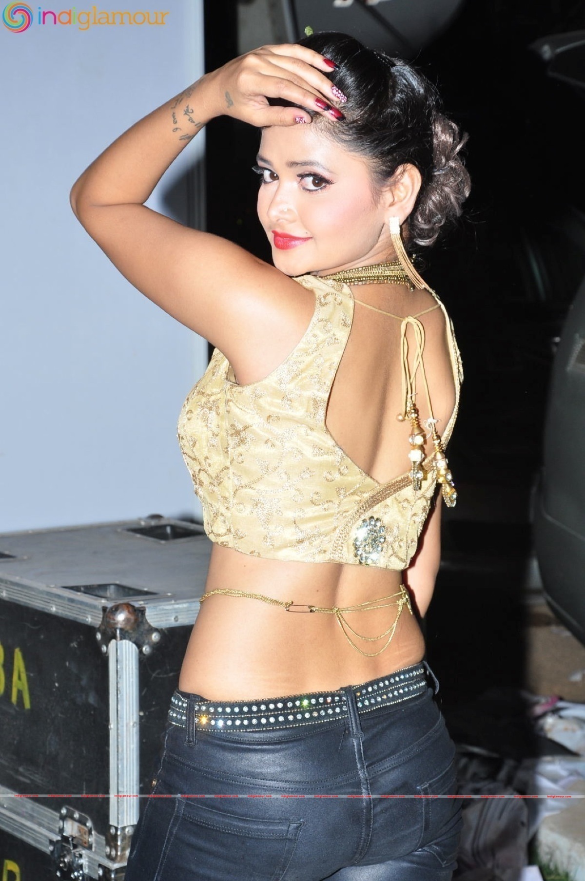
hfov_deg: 15.7
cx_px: 292
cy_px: 440
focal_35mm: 87
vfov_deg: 23.4
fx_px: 2127
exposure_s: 1/125
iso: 400
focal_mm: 58
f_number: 9
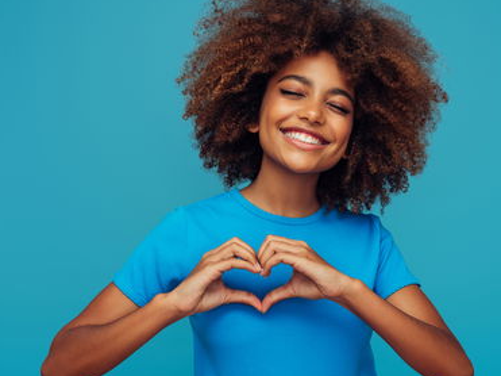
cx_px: 296
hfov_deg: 29.3
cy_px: 203
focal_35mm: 66
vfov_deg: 22.2
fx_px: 955
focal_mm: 64
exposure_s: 1/125
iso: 100
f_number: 9
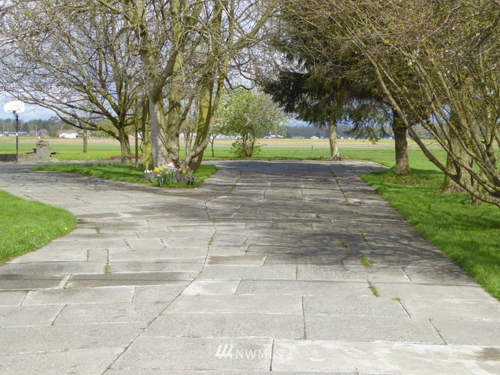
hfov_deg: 31.7
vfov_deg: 24.0
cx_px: 250
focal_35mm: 61
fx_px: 881
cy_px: 188
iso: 100
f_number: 4.3
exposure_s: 1/500
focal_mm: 10.9
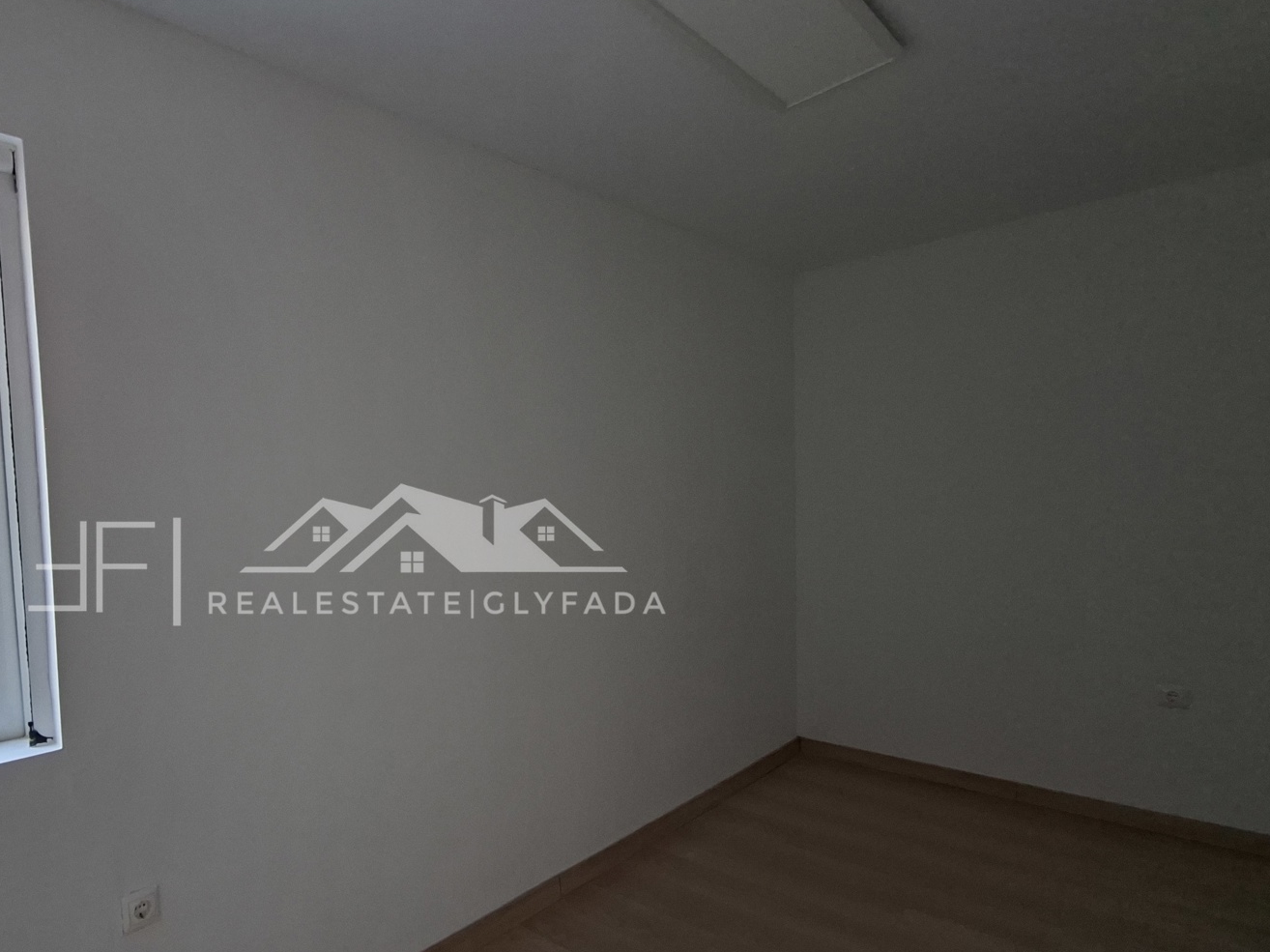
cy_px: 548
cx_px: 394
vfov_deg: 68.3
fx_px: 697
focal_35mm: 19
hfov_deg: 81.0
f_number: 2.2
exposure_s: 1/40
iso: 40
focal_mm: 1.74
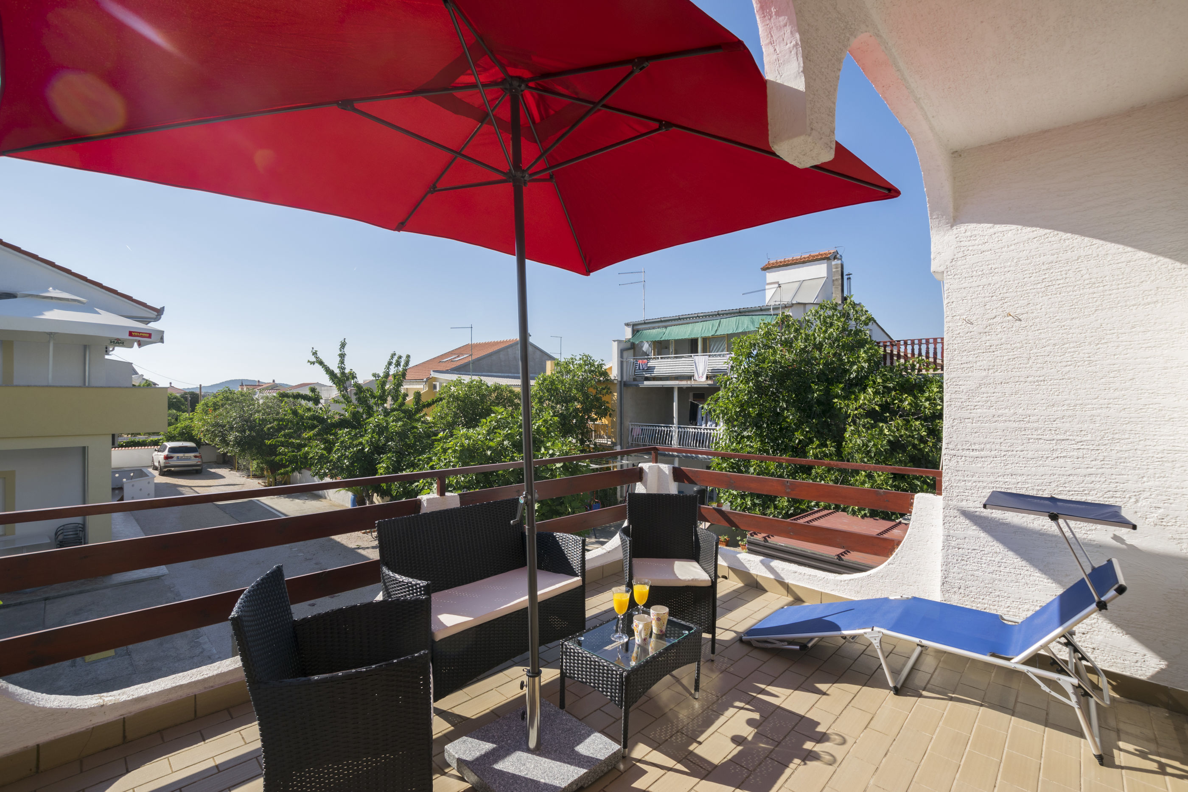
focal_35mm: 15
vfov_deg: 77.3
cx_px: 594
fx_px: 495
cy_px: 396
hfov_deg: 100.4
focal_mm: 10
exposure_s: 1/250
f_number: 7.1
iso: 100
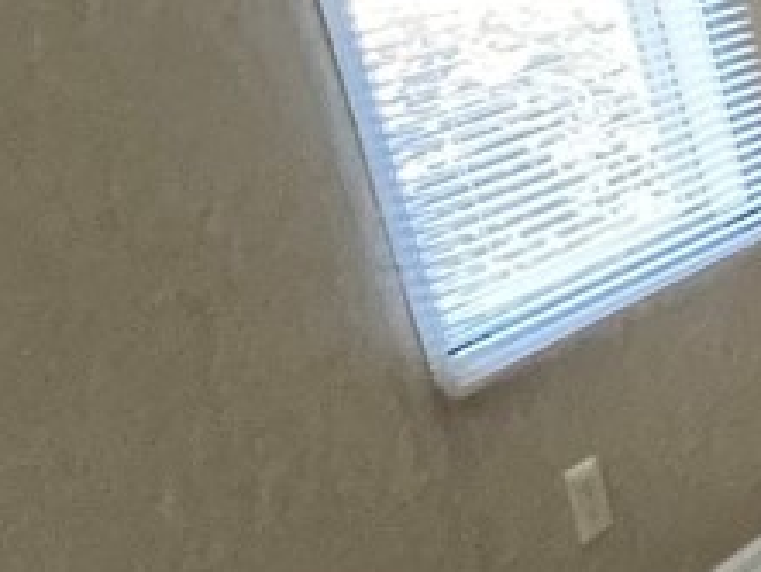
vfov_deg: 15.7
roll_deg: +0.0
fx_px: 2068
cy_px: 410
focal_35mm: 94
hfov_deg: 11.8
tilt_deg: -21.3
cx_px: 2221
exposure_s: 1/60
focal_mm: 1.57
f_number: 1.8
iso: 640
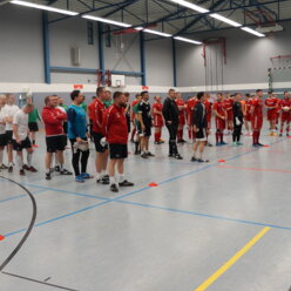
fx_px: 352
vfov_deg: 44.9
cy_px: 140
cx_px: 123
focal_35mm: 37
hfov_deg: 44.8
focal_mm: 18
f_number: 4
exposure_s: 1/60
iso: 500
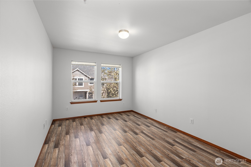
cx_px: 126
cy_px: 84
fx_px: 112
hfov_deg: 96.7
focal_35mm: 16
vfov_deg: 73.7
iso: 100
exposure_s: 1/2.5
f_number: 8
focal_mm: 16
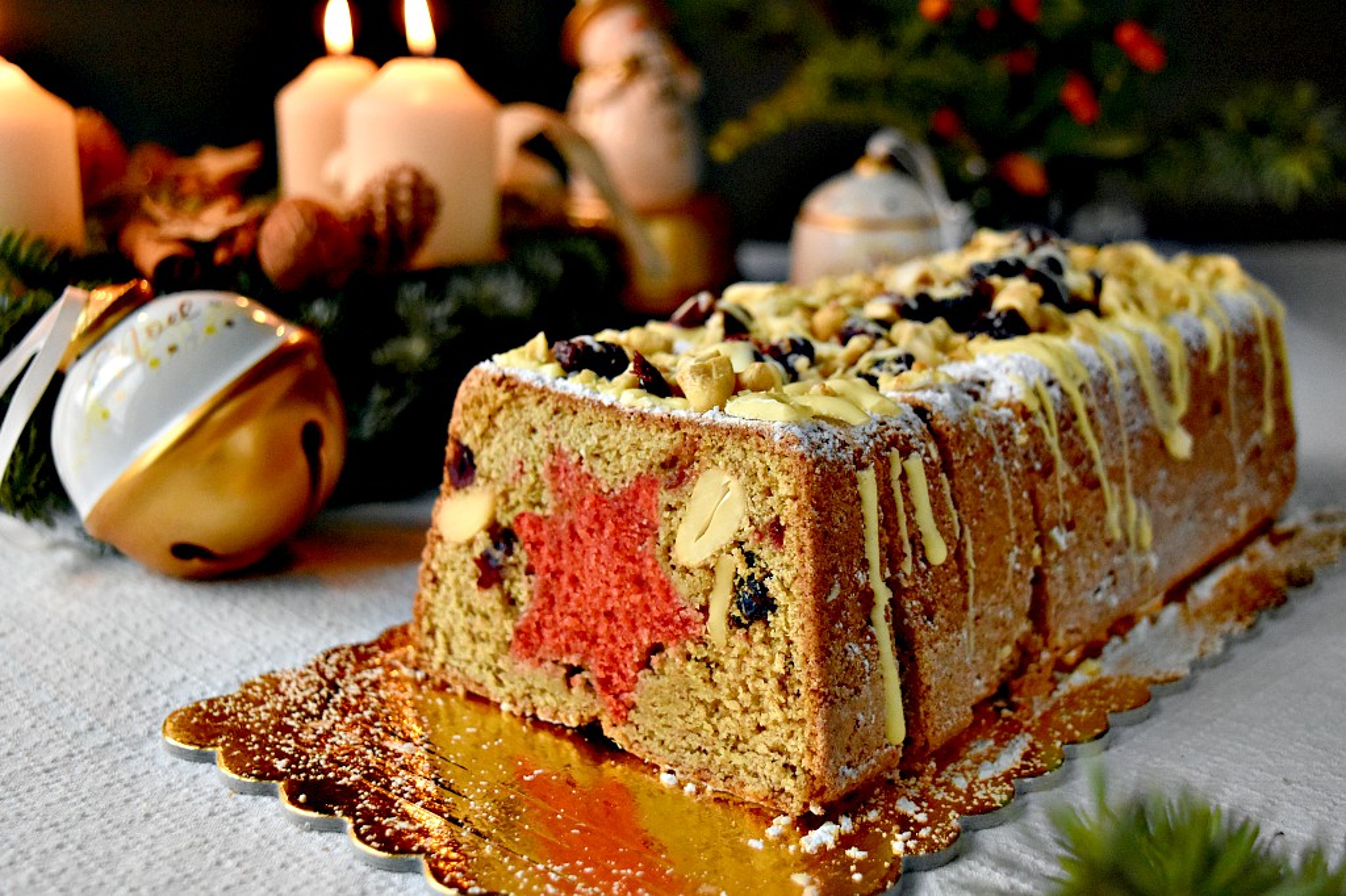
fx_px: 1626
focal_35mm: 44
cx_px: 673
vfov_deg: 30.8
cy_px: 448
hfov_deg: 45.0
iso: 2500
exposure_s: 1/320
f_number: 4.2
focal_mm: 29
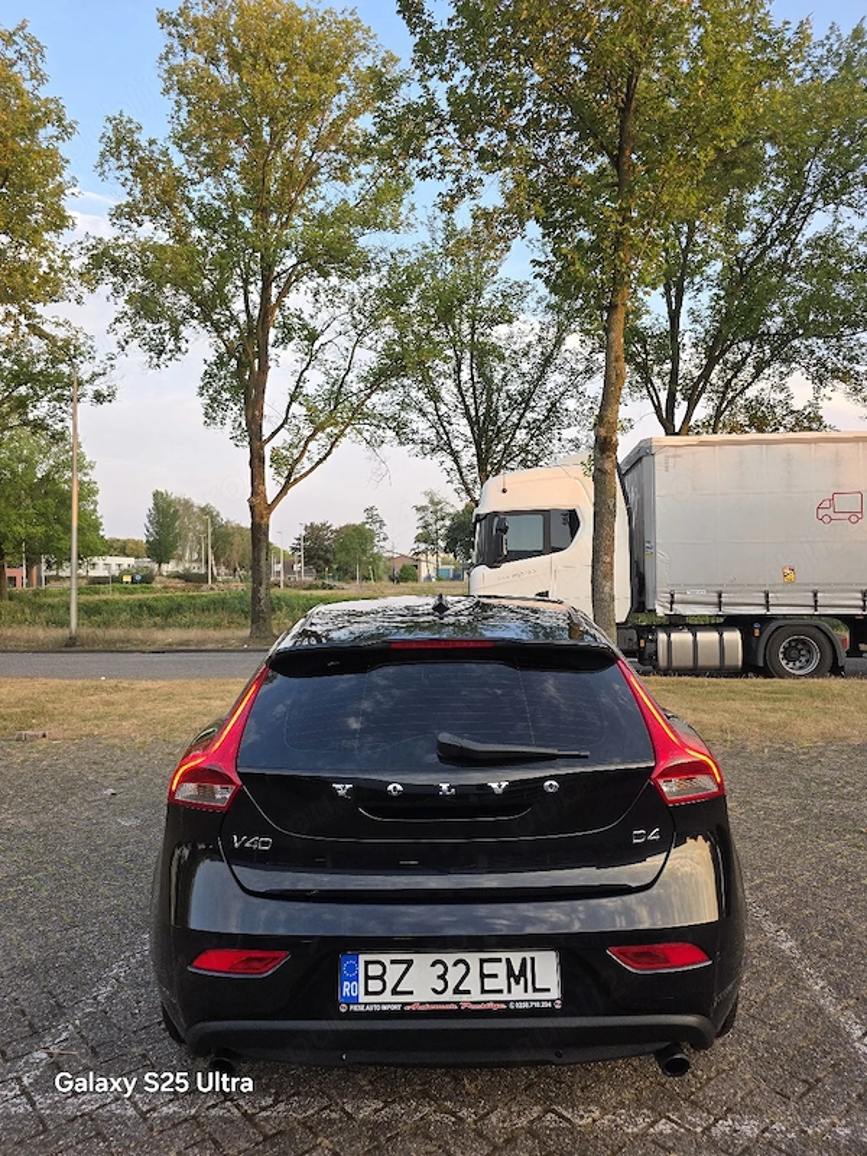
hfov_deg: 58.9
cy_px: 578
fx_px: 768
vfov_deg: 73.9
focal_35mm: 23
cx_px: 434
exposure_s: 1/182
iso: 50
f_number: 1.7
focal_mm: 6.3
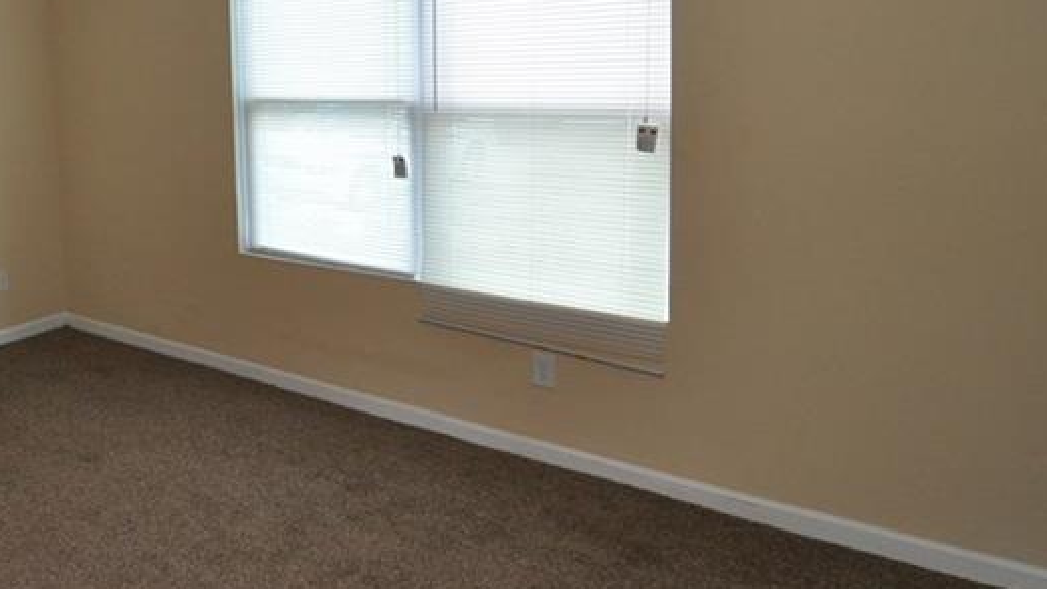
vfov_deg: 33.8
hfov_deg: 48.8
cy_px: 136
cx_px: 26
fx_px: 945
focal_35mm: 34
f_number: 5.6
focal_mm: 11
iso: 800
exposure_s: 1/60
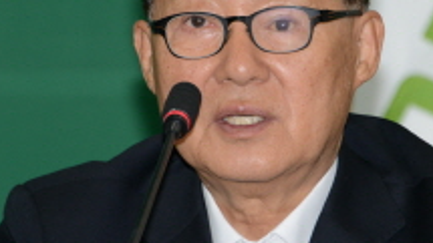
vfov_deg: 1.7
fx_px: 8382
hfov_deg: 3.0
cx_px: 224
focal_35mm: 730
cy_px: 77
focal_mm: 300
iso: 1000
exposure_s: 1/250
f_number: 5.6
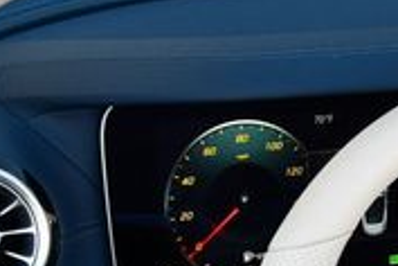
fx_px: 1758
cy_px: 399
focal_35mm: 159
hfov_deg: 12.3
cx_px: 585
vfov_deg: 8.4
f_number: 4
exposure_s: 1/250
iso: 400
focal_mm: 22
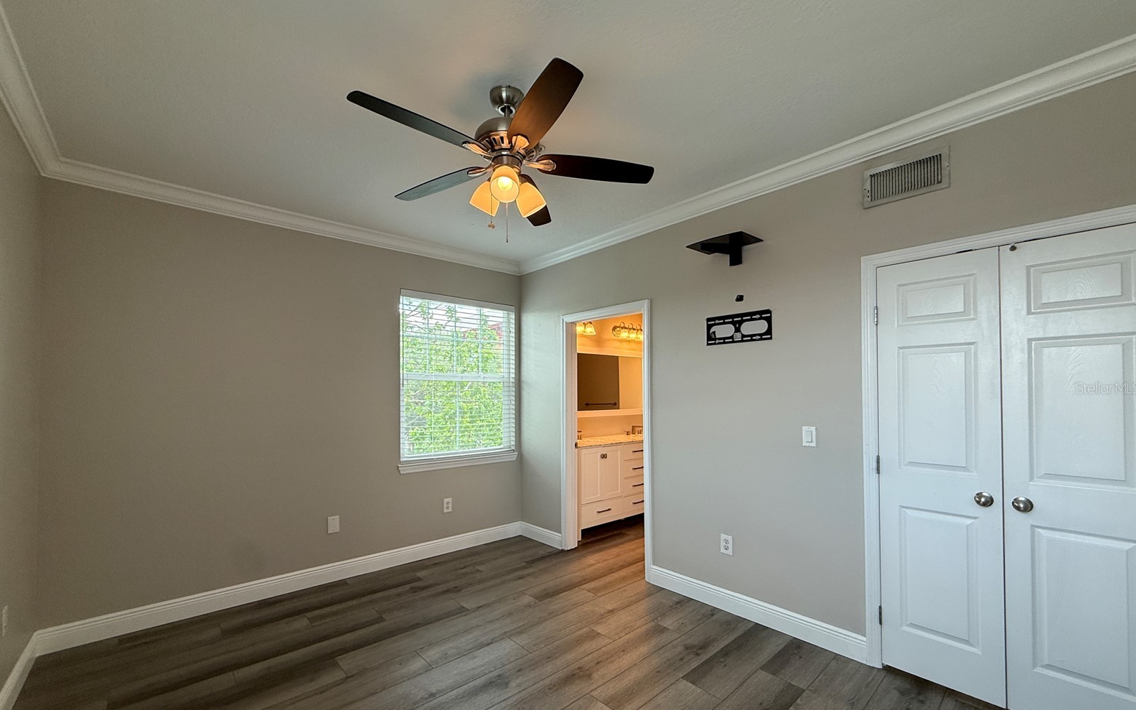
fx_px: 464
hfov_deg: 101.5
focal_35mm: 15
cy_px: 388
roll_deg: +0.9
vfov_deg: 74.6
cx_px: 569
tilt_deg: +2.9
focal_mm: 2.22
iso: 100
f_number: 2.2
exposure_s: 1/120
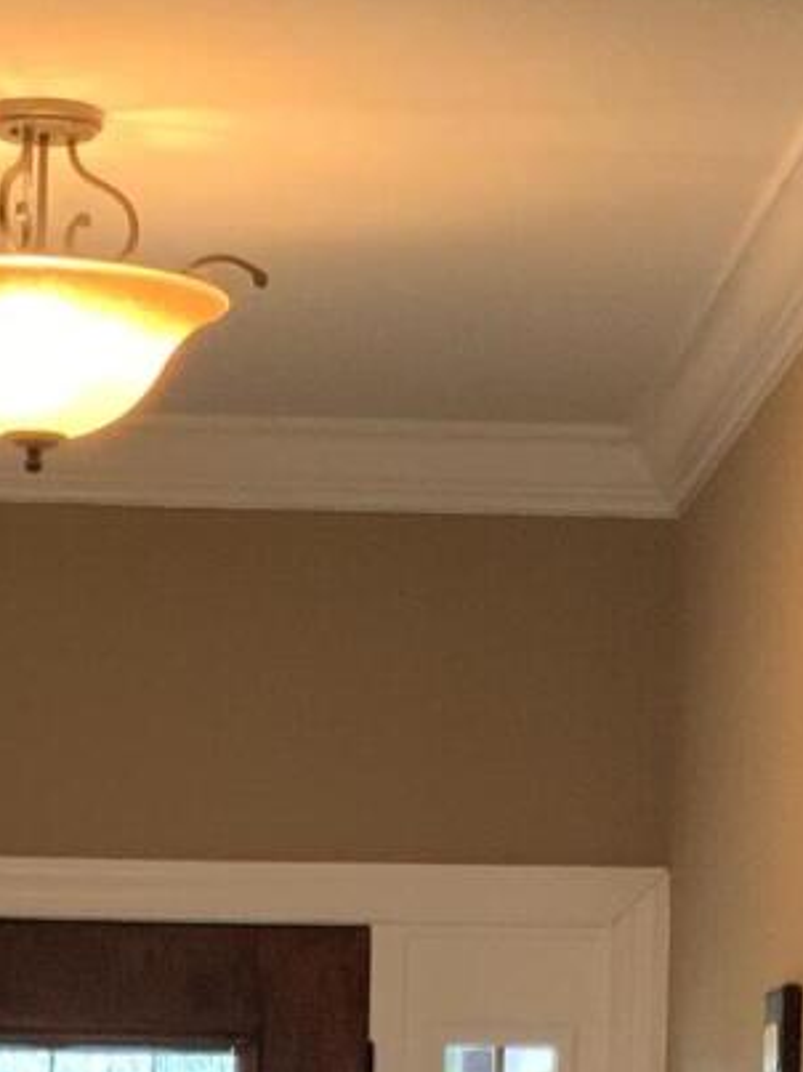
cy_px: 1482
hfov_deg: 10.3
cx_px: 138
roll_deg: -1.8
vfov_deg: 13.1
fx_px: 4456
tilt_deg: -3.2
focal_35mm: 144
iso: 80
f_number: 1.8
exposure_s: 1/60
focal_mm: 3
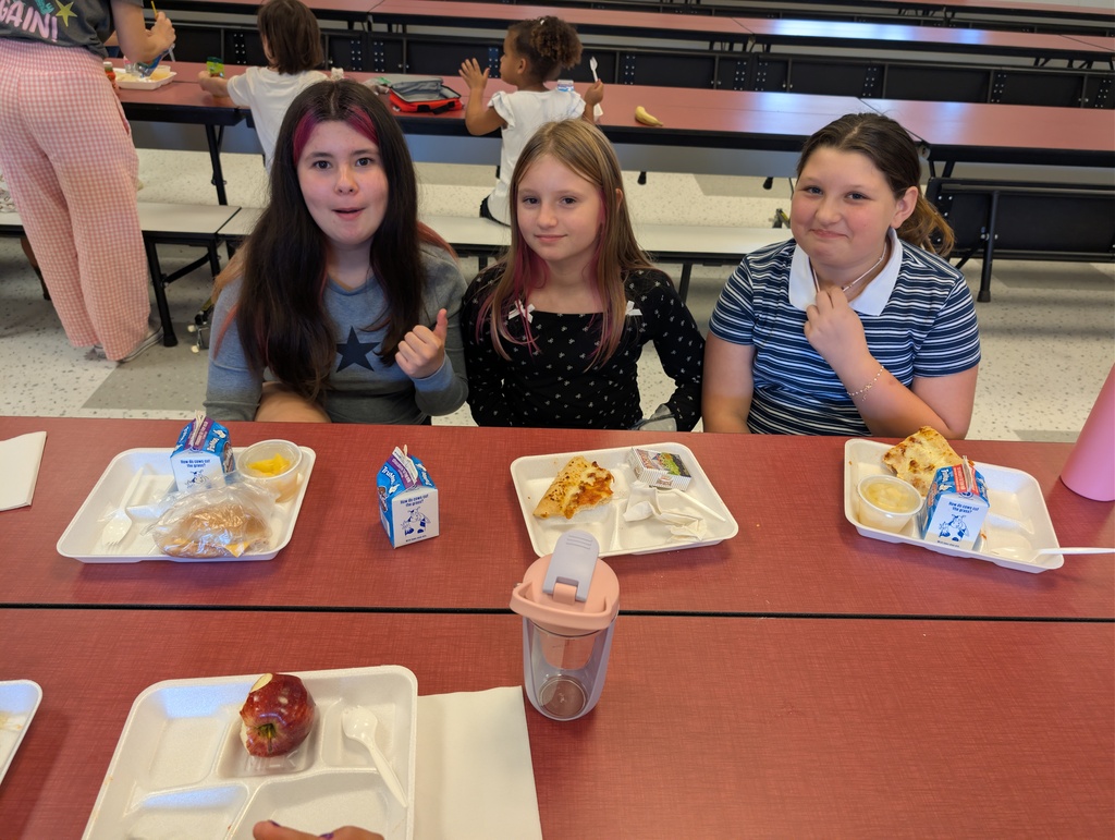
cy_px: 420
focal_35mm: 24
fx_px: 774
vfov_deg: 56.9
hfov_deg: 71.5
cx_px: 558
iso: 273
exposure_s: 1/120
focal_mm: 6.9
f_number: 1.68
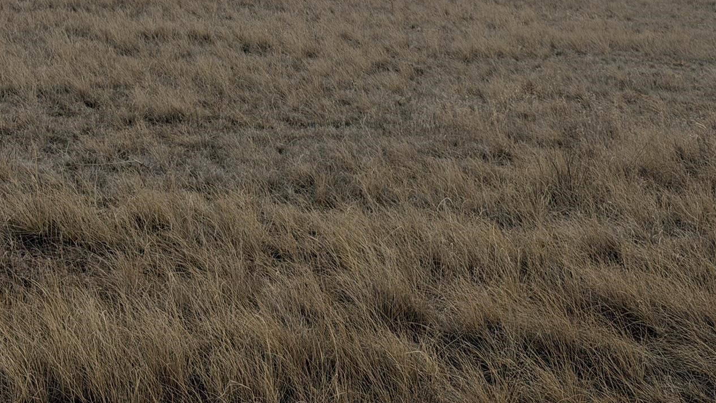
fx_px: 1614
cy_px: -6
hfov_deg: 25.0
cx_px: 308
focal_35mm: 85
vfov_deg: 14.0
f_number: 1.78
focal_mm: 6.76
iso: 80
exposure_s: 1/16129
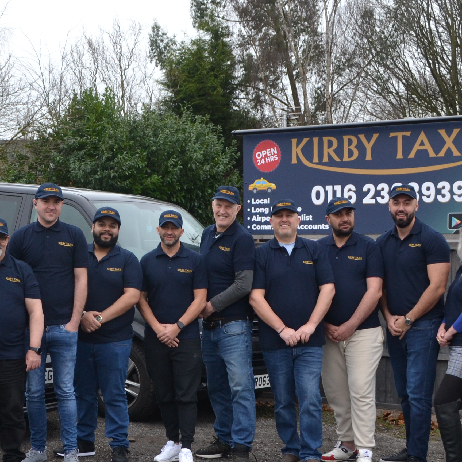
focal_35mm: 68
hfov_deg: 25.0
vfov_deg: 25.3
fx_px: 1027
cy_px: 281
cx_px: 105
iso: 400
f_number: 5.6
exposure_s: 1/125
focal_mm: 20
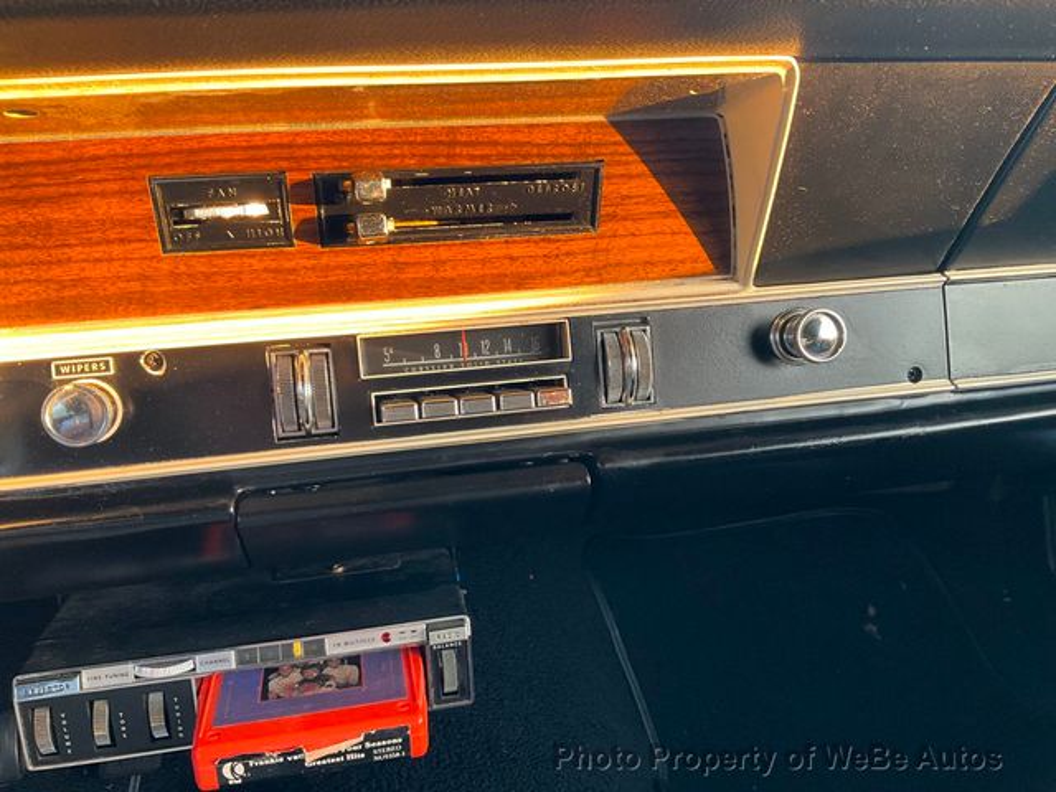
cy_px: 396
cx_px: 528
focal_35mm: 29
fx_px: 885
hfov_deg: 61.7
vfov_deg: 48.2
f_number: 1.8
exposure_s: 1/103
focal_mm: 3
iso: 64
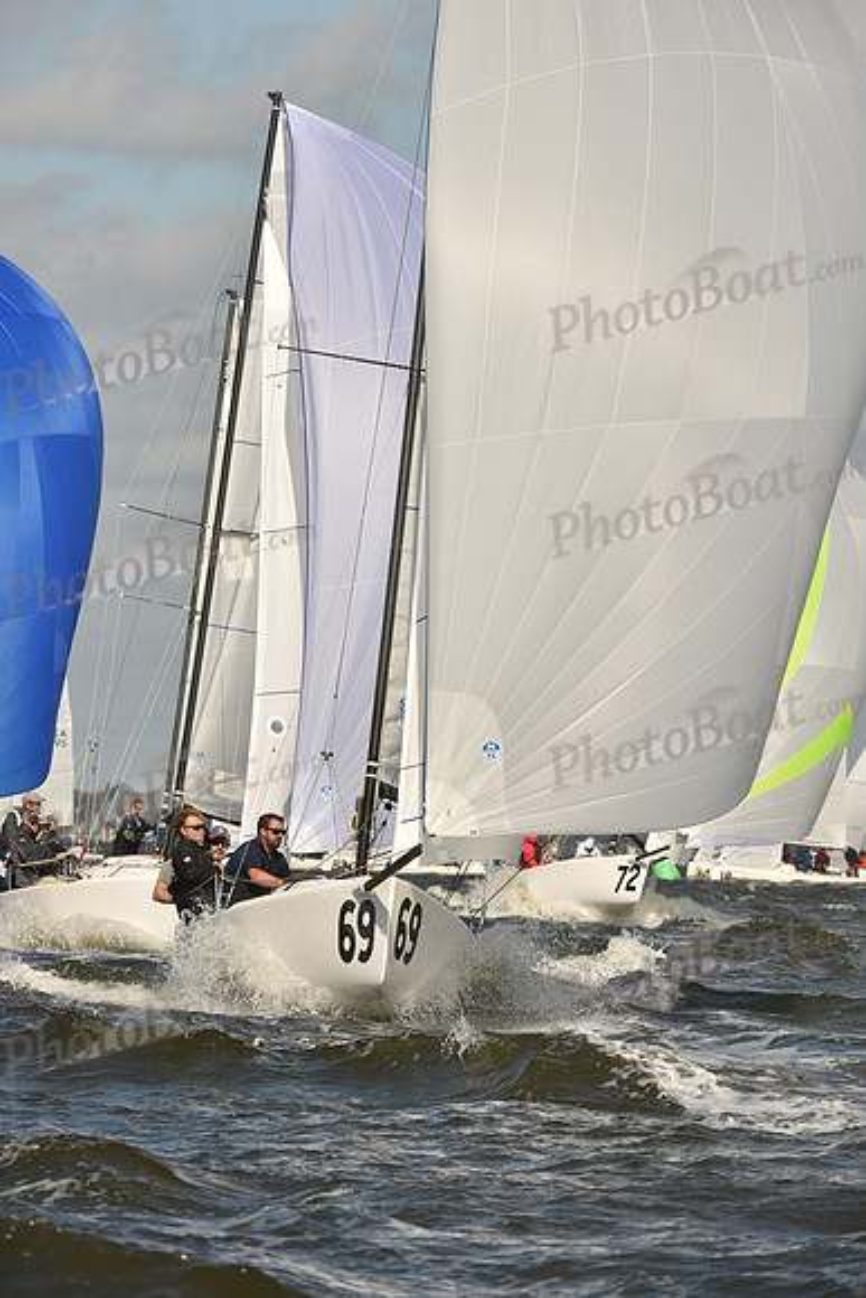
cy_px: 649
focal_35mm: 300
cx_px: 433
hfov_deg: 4.6
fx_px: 10818
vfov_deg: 6.9
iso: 500
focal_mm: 300
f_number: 13
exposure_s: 1/1250
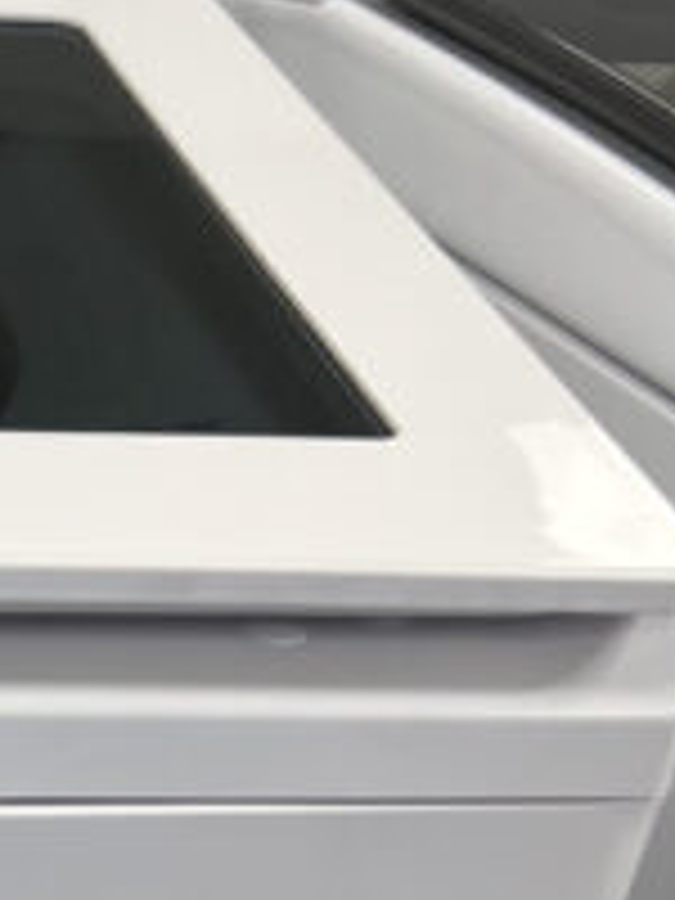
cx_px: -648
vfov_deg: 17.8
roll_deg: -4.3
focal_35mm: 104
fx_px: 2704
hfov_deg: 12.6
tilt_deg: -34.6
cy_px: 1138
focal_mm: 5.7
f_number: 1.5
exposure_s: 1/63
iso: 50
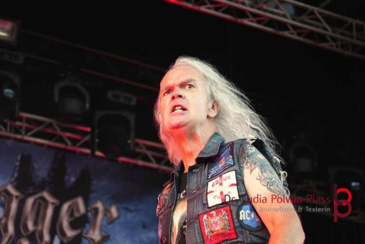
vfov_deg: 12.0
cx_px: 182
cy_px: 122
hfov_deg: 17.9
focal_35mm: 114
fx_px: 1156
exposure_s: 1/160
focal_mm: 76
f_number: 5
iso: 1600
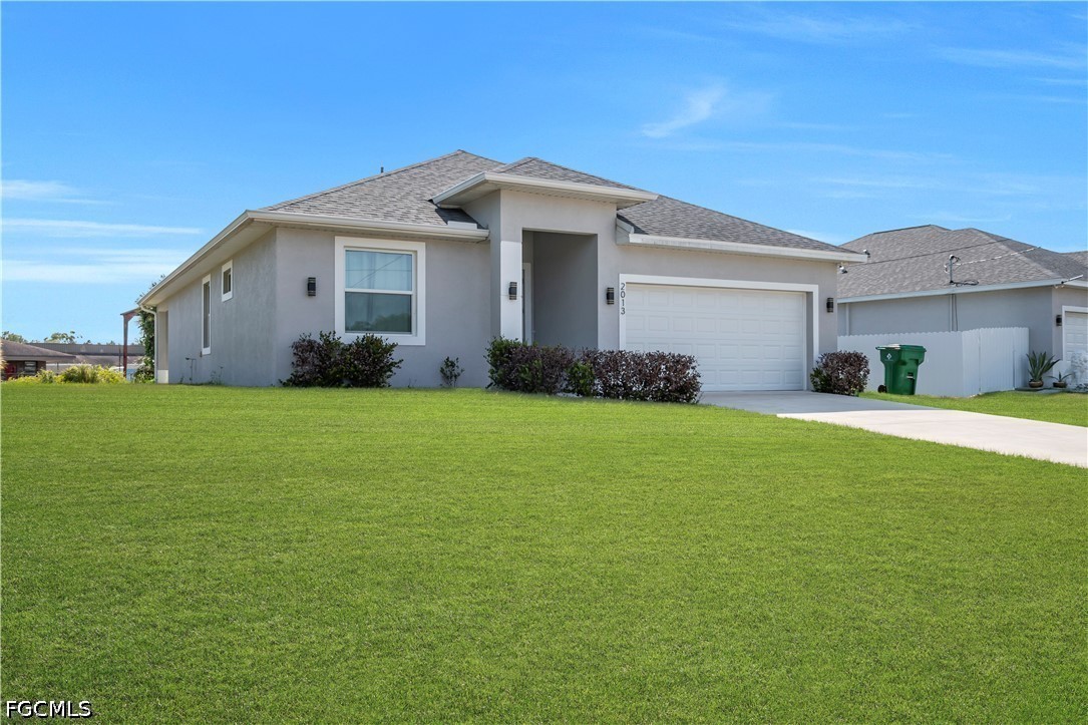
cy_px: 362
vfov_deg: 43.6
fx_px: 906
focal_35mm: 30
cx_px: 544
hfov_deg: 61.9
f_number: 8
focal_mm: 20
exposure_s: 1/320
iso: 100
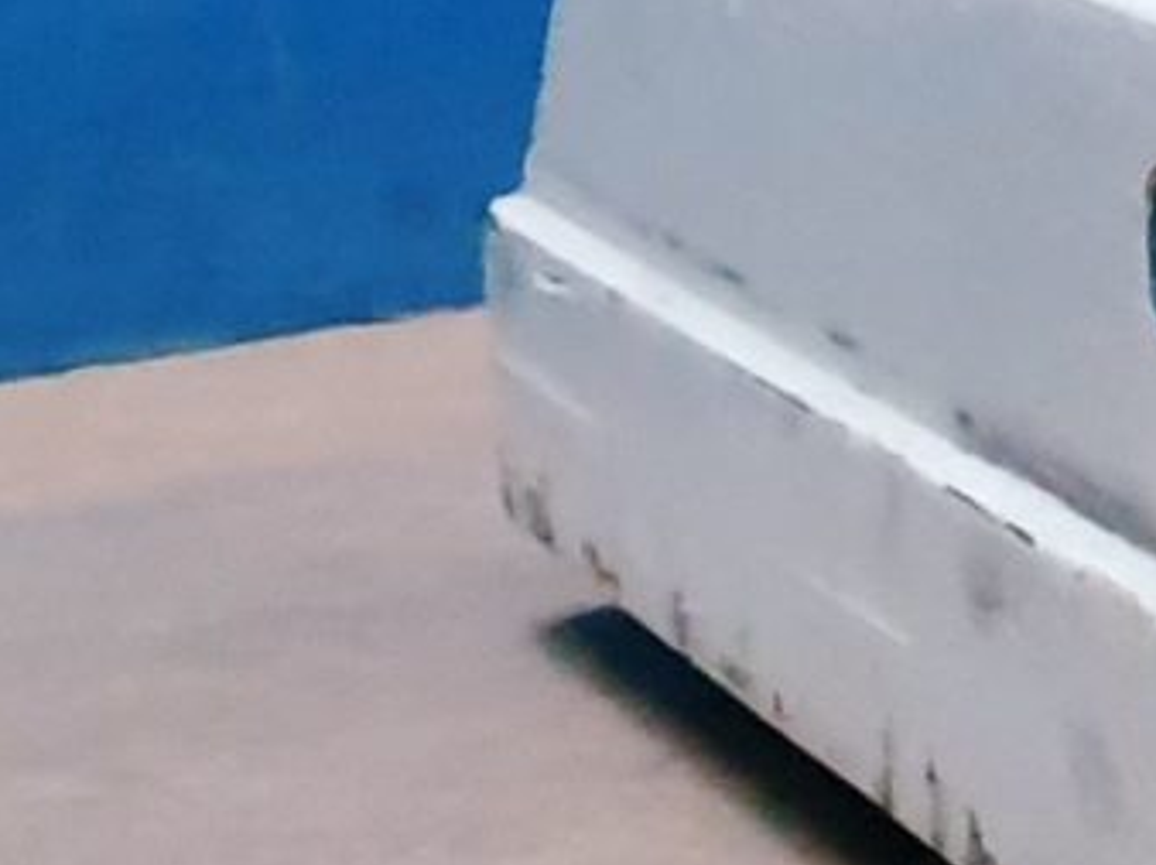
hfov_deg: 7.8
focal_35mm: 197
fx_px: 6574
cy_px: 1248
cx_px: 4094
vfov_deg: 7.4
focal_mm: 4.3
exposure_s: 1/50
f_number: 2.4
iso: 250
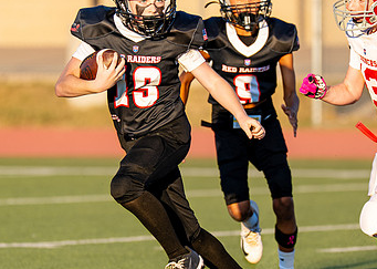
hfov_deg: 2.9
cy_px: 167
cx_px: 229
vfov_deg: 2.1
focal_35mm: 687
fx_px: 7350
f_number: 2.8
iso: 100
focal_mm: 200
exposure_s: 1/1000
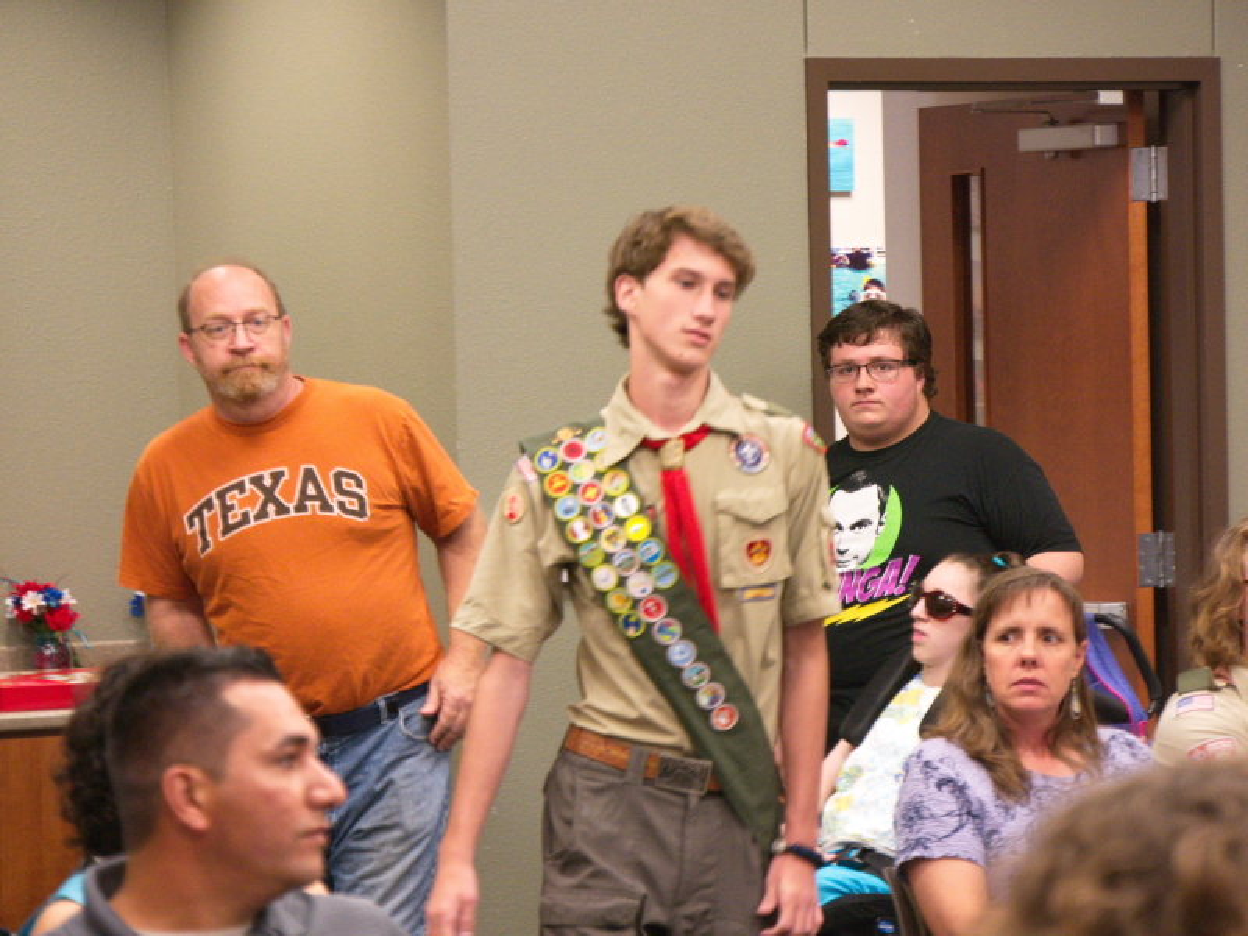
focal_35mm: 168
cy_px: 468
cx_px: 624
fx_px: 6057
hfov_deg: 11.8
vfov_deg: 8.8
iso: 3200
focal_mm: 84
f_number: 5.4
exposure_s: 1/50
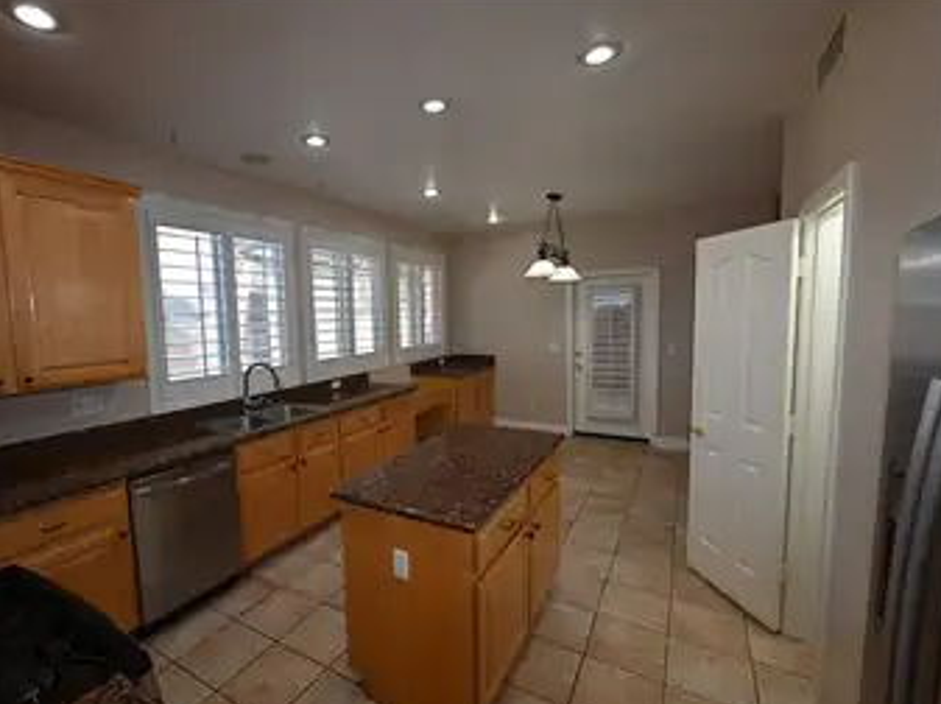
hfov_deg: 94.2
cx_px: 419
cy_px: 359
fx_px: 434
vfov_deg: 78.0
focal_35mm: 16
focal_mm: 14
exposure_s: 1/90
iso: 1100
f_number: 4.8
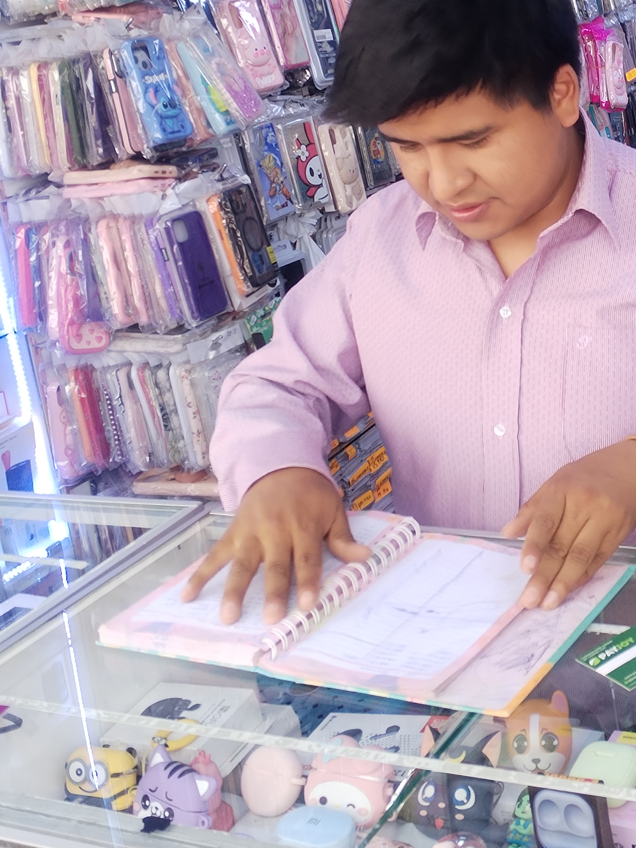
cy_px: 175
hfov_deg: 22.4
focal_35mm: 63
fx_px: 1543
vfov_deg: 30.0
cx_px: 643
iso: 100
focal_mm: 4.75
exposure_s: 1/119
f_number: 1.8
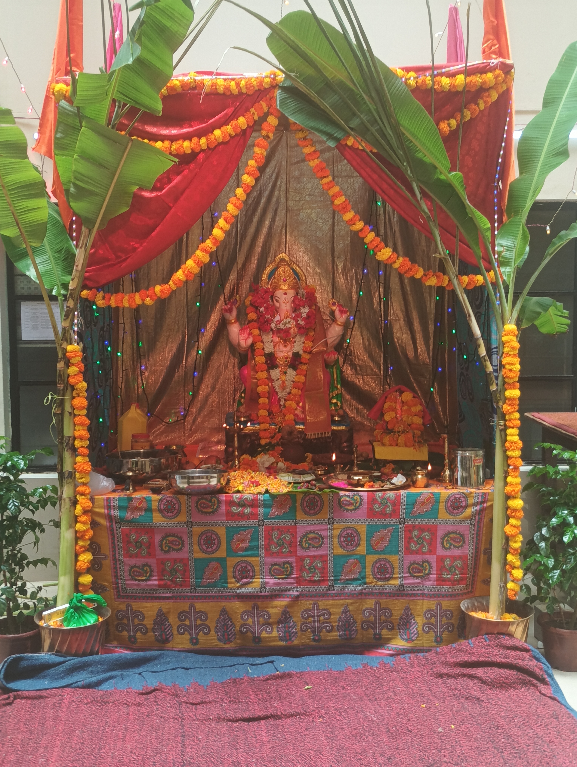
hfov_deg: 36.0
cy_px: 384
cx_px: 288
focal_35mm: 40
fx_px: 887
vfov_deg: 46.7
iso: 54
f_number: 1.8
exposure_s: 1/50
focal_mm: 4.26
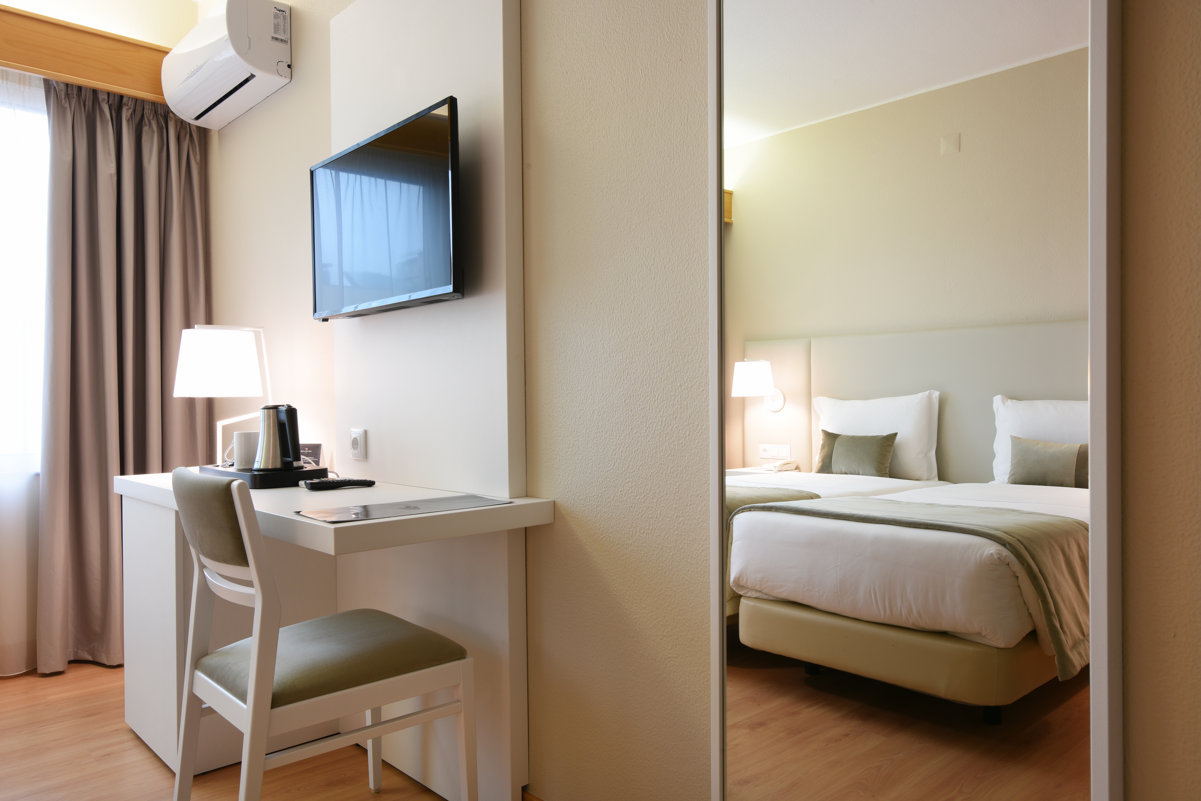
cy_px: 400
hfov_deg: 69.4
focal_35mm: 26
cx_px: 600
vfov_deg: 49.6
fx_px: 868
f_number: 16
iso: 64
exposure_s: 2.5
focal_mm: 26
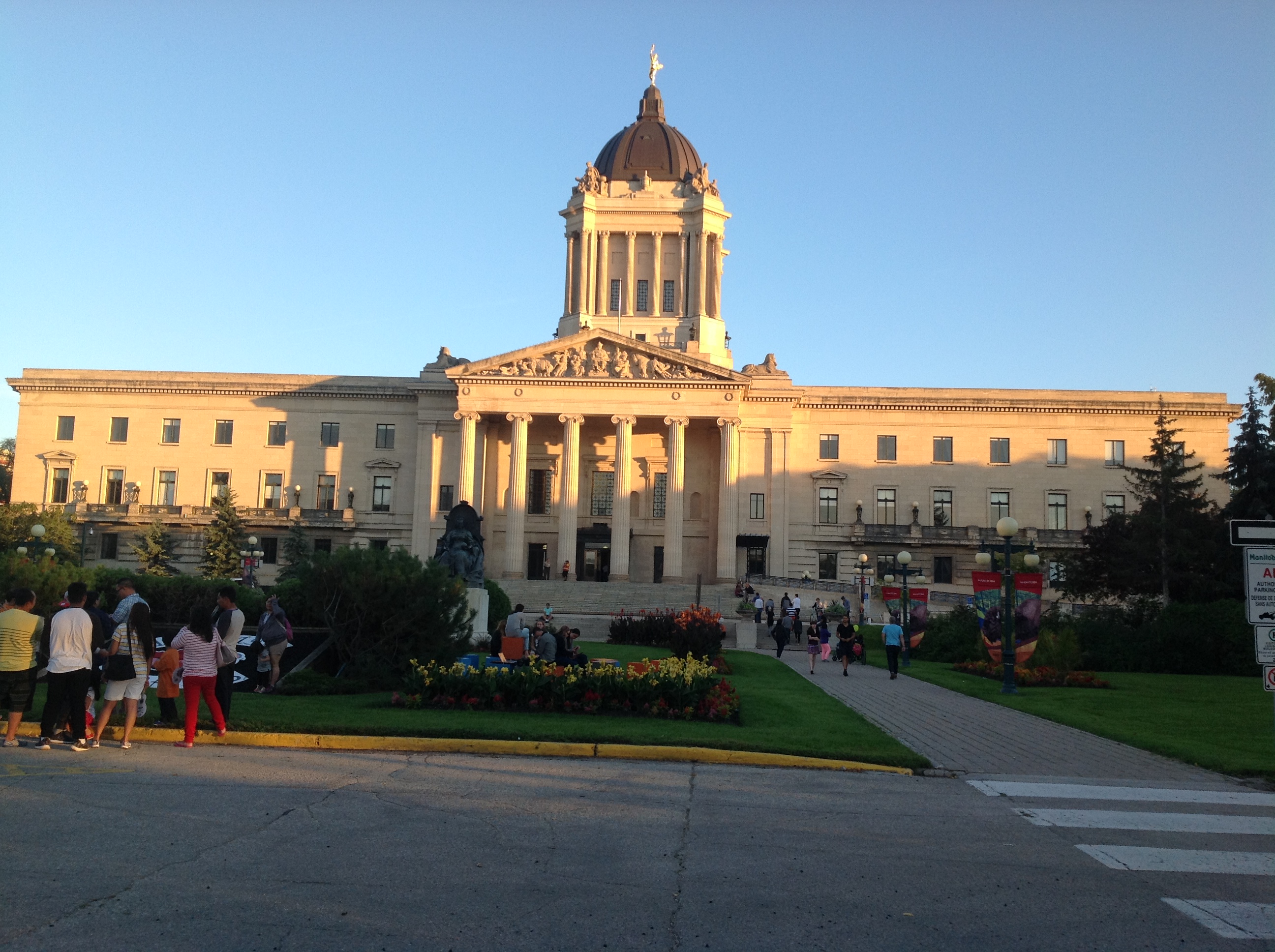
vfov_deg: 40.6
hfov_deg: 52.7
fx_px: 1287
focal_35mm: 35
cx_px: 638
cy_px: 476
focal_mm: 4.28
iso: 50
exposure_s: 1/270
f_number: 2.4
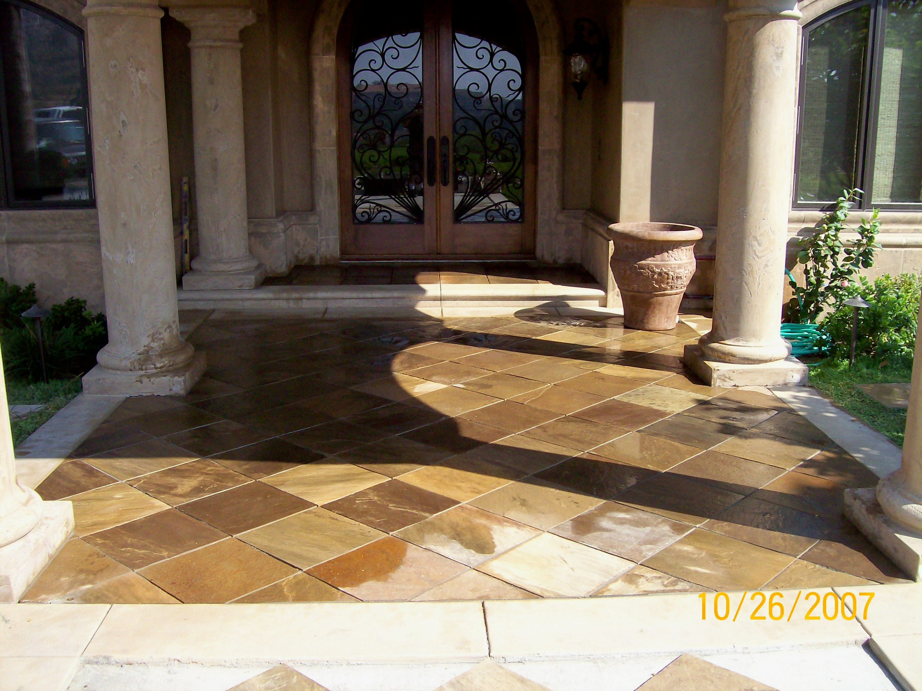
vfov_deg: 39.6
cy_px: 346
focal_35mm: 36
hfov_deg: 51.4
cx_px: 461
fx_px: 959
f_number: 4.8
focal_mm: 6
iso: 80
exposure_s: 1/323
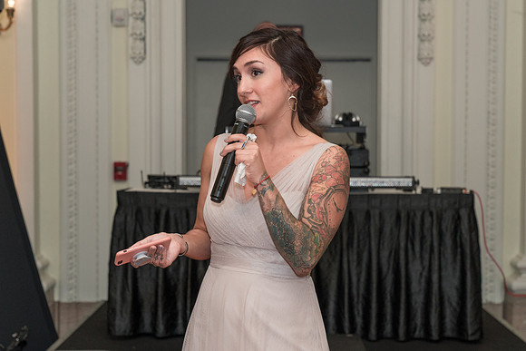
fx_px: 1133
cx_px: 288
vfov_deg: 17.6
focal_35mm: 78
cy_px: 192
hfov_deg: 26.1
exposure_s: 1/160
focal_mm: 70
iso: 1000
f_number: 5.6
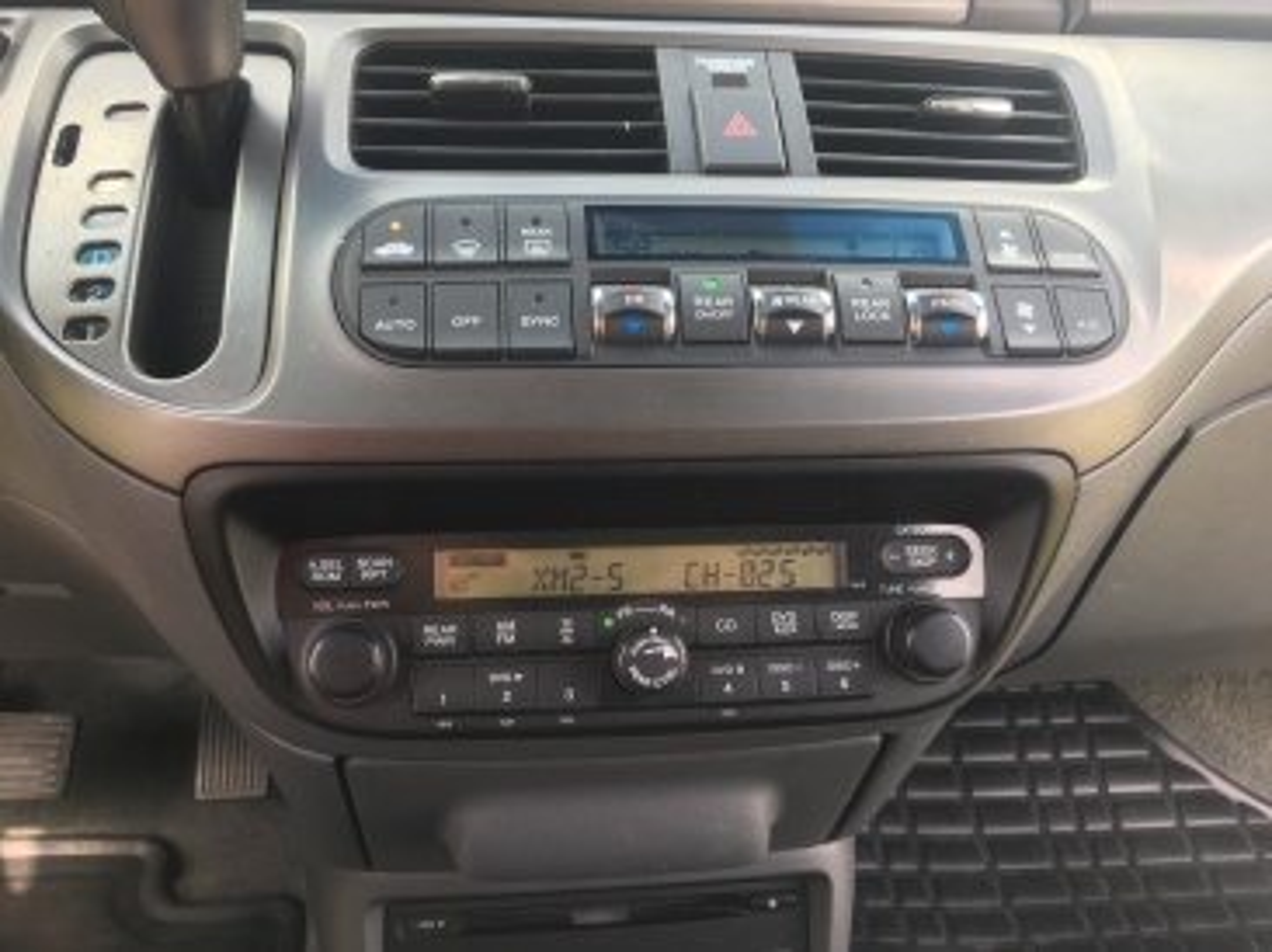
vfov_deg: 48.2
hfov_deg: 61.7
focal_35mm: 29
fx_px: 1065
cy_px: 476
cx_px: 636
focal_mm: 4.15
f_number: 2.2
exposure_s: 1/60
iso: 32
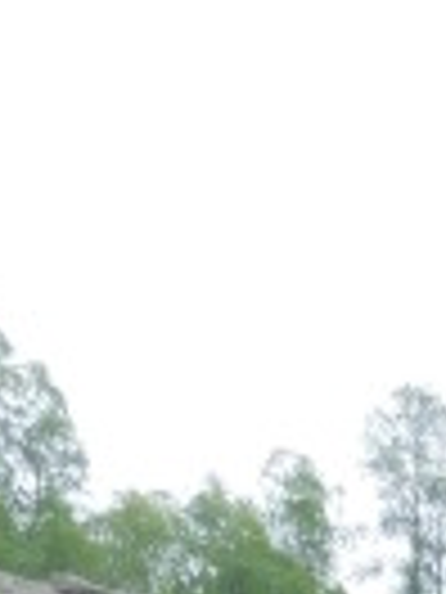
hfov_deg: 9.8
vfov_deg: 10.4
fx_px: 2388
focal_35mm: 139
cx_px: 924
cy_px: 1750
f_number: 3
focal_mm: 4
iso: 125
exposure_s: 1/160
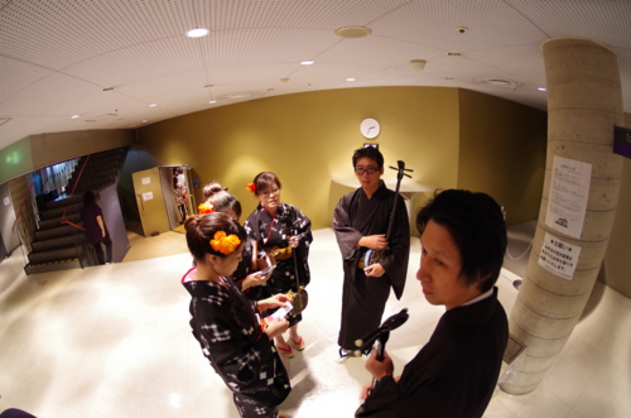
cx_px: 316
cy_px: 209
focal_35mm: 15
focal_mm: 10
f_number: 3.5
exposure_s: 1/25
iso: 1600
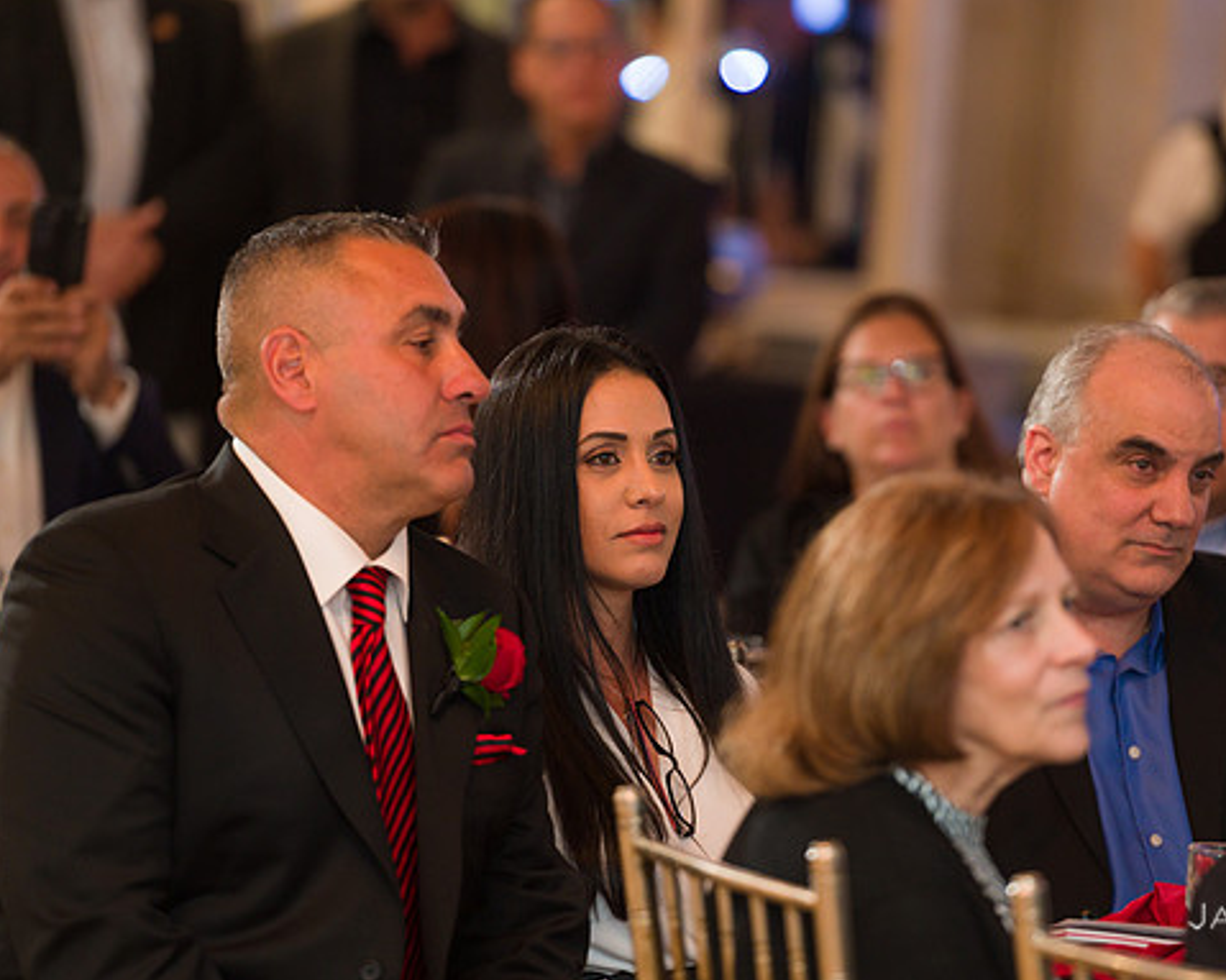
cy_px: 491
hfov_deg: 8.5
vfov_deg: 6.8
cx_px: 691
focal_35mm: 227
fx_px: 8235
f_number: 3.2
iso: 1600
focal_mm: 200
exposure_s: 1/125
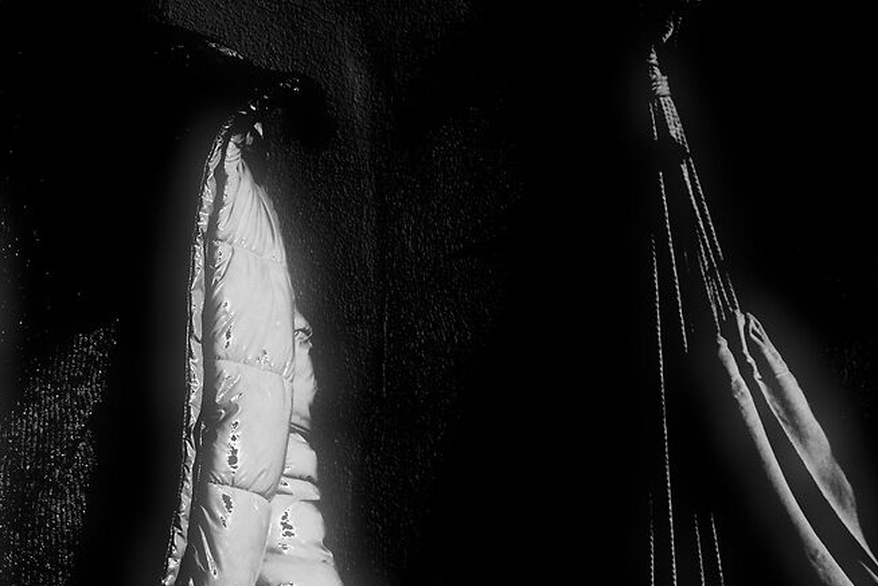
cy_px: 302
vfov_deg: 11.0
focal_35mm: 125
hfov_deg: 15.1
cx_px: -450
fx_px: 3050
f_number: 4
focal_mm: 34
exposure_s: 1/1250
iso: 125
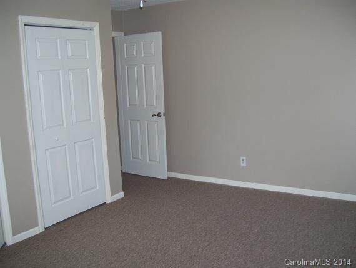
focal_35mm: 36
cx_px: 178
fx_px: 371
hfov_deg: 51.3
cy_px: 134
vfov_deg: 39.7
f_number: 2.7
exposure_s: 1/60
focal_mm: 6
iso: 125
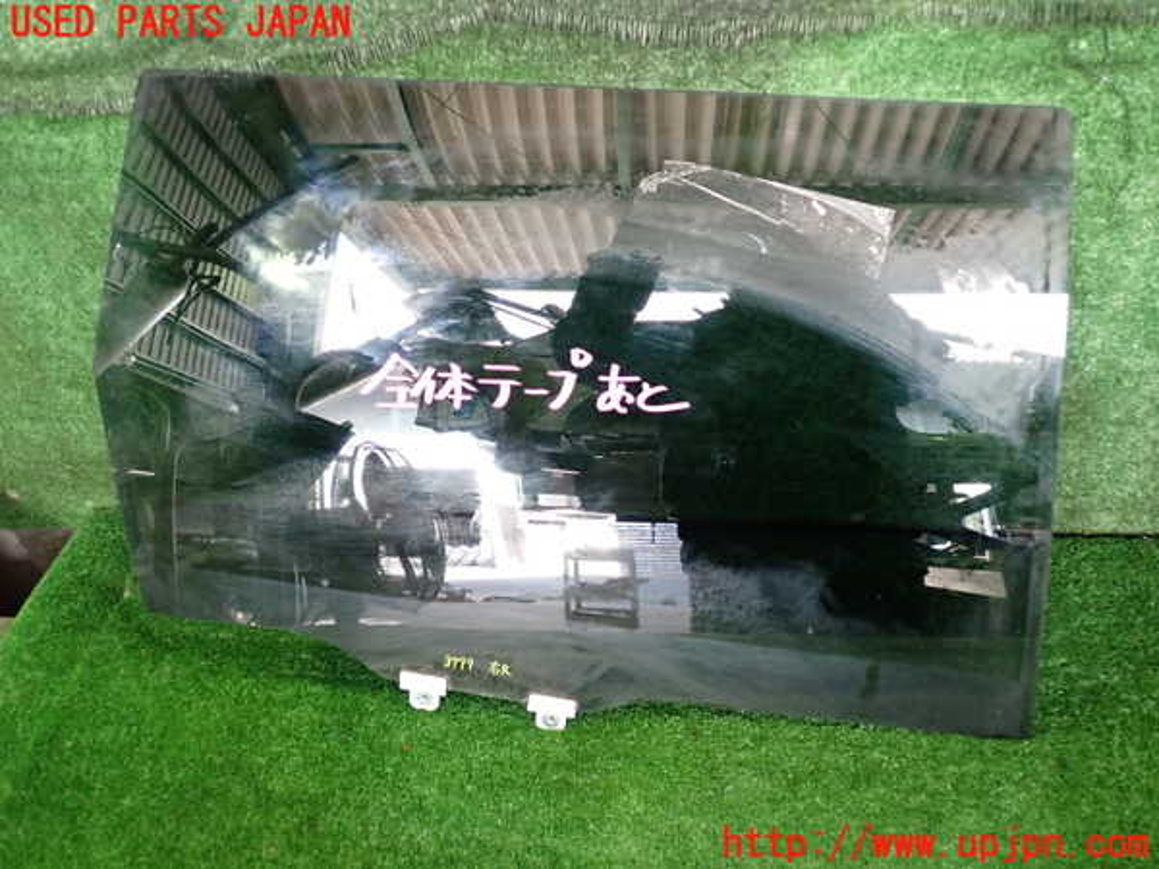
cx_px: 580
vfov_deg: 46.8
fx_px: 1004
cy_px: 434
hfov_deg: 60.0
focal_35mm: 30
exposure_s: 1/30
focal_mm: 5.4
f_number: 2.3
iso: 500
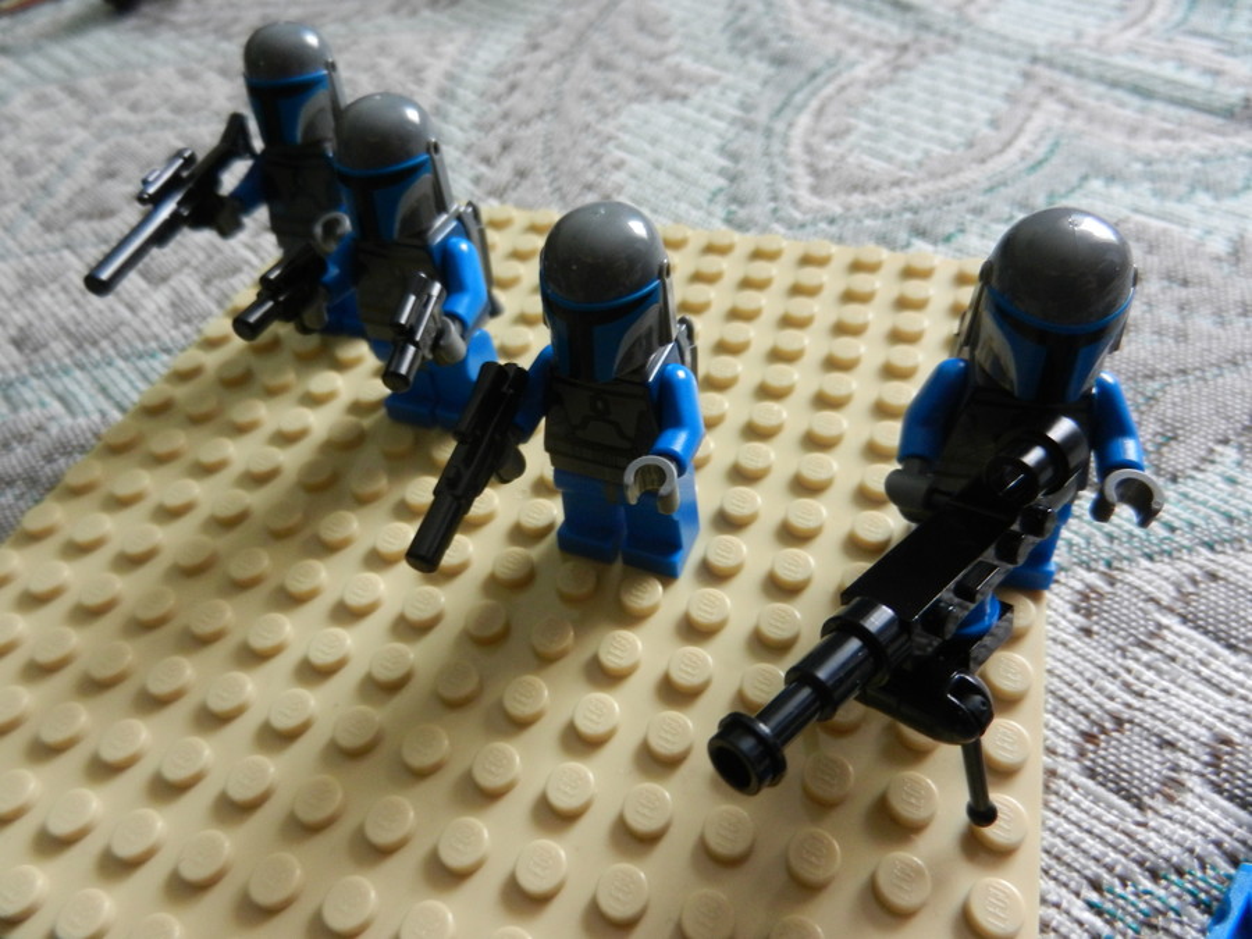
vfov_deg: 54.9
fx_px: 904
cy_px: 470
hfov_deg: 69.4
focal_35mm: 25
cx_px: 626
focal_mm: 4.5
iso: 400
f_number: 3.5
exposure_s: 1/6
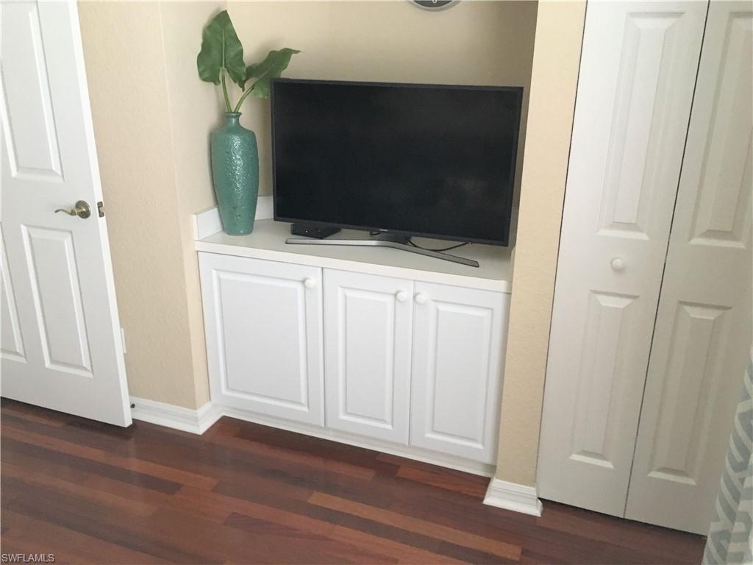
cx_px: 376
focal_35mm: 29
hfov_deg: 61.7
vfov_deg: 48.2
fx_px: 631
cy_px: 282
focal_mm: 4.15
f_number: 2.2
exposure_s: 1/20
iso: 200
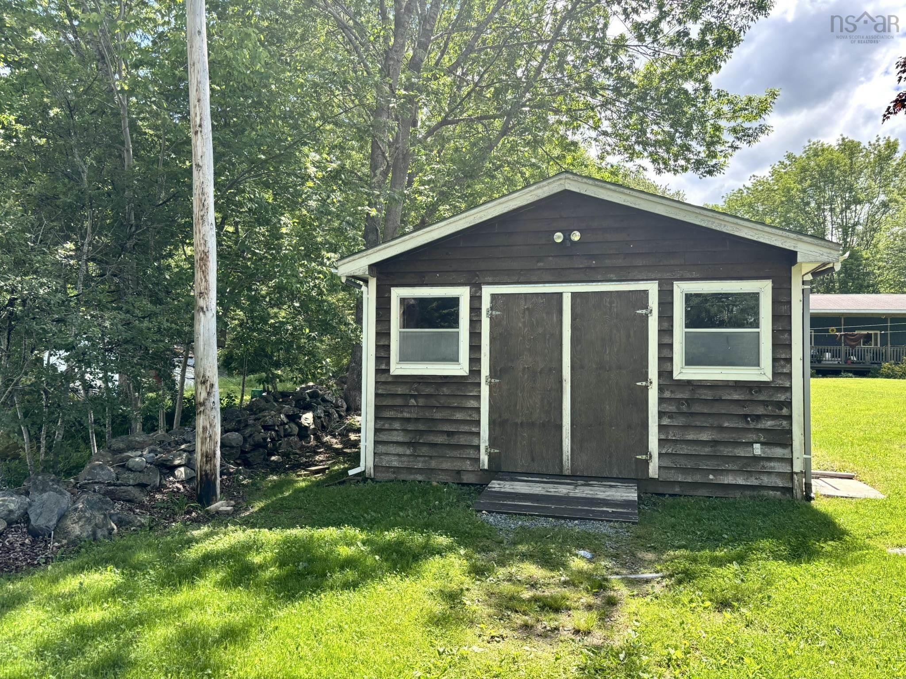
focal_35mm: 26
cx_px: 453
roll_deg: -1.0
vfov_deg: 53.1
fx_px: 680
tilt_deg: +2.3
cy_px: 340
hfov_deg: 67.3
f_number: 1.6
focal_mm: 5.96
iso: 50
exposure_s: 1/662
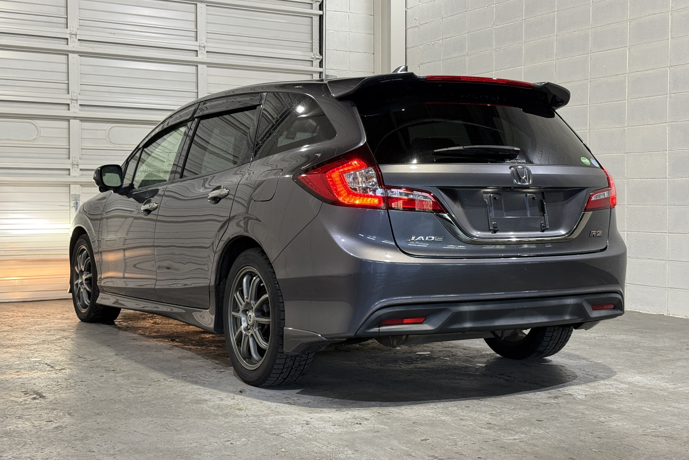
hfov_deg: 39.6
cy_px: 217
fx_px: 957
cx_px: 344
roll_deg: -0.9
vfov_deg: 27.0
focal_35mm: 50
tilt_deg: -0.5
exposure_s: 1/60
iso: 125
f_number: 1.78
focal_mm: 6.76
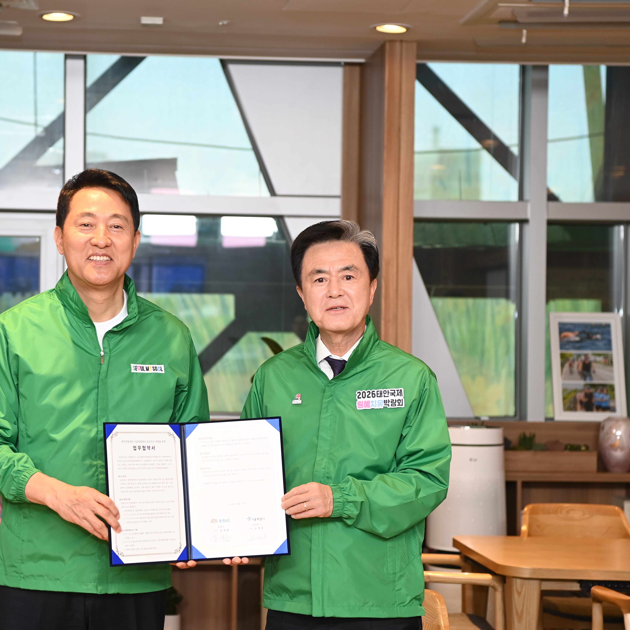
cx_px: 233
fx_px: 1853
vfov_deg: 19.3
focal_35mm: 90
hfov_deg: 19.3
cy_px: 316
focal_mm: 70
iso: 800
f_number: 4
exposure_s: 1/200
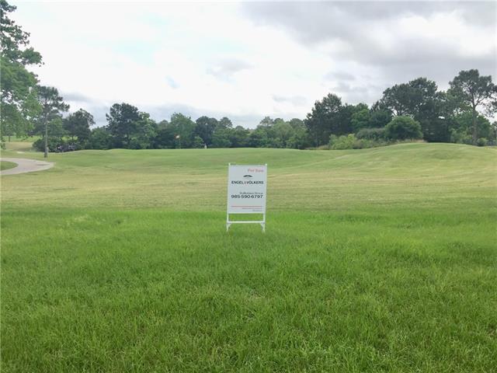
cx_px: 248
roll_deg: -0.4
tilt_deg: -4.4
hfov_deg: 61.7
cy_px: 186
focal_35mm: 29
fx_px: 416
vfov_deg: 48.2
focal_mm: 4.15
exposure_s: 1/1464
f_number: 2.2
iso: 32
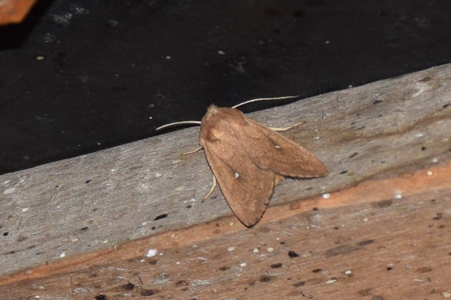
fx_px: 2180
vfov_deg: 7.9
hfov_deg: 11.8
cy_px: 150
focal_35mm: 174
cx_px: 226
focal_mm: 116
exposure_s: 1/60
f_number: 7.1
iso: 320
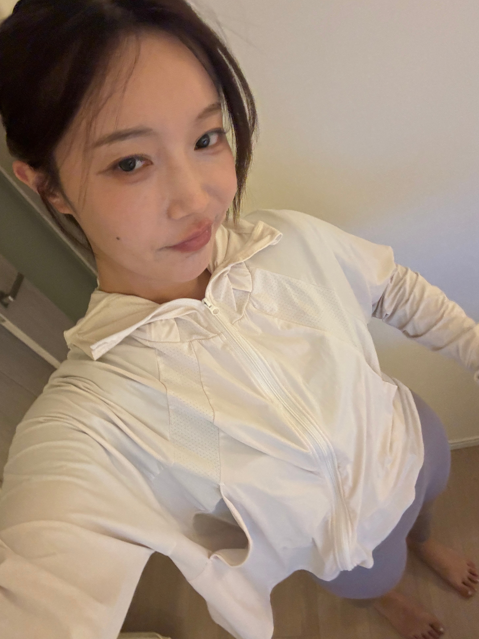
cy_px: 329
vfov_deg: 71.6
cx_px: 234
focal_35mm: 24
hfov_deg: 56.8
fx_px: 443
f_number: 1.9
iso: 500
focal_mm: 2.69
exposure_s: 1/25
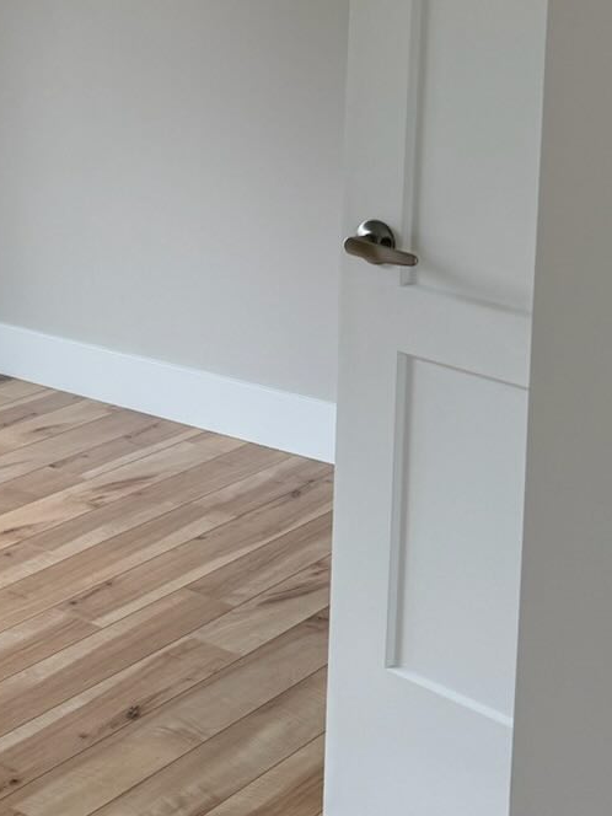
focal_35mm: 74
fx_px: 1744
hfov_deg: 18.5
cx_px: -193
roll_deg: -0.7
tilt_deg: -5.8
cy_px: 49
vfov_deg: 25.3
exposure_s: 1/232
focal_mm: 6.76
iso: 100
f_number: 1.78
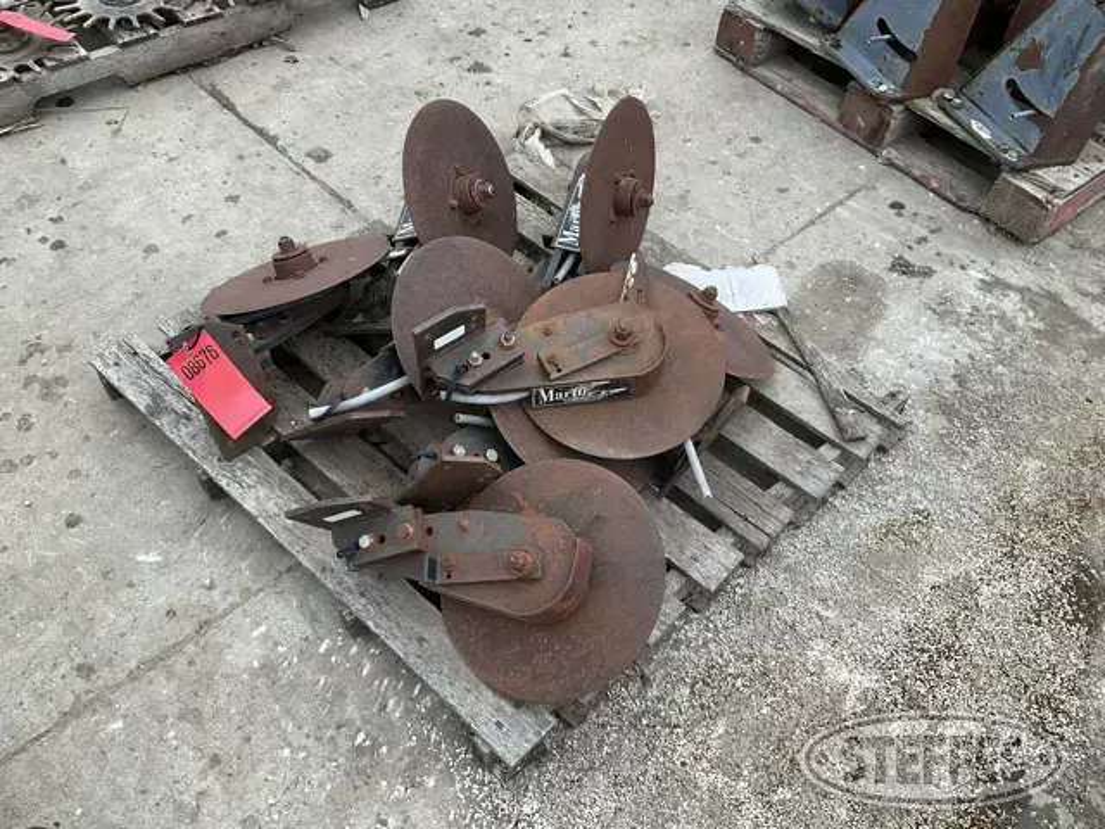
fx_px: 926
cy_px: 414
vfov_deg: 48.2
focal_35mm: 29
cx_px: 552
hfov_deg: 61.7
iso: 20
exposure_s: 1/179
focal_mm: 3
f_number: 1.8
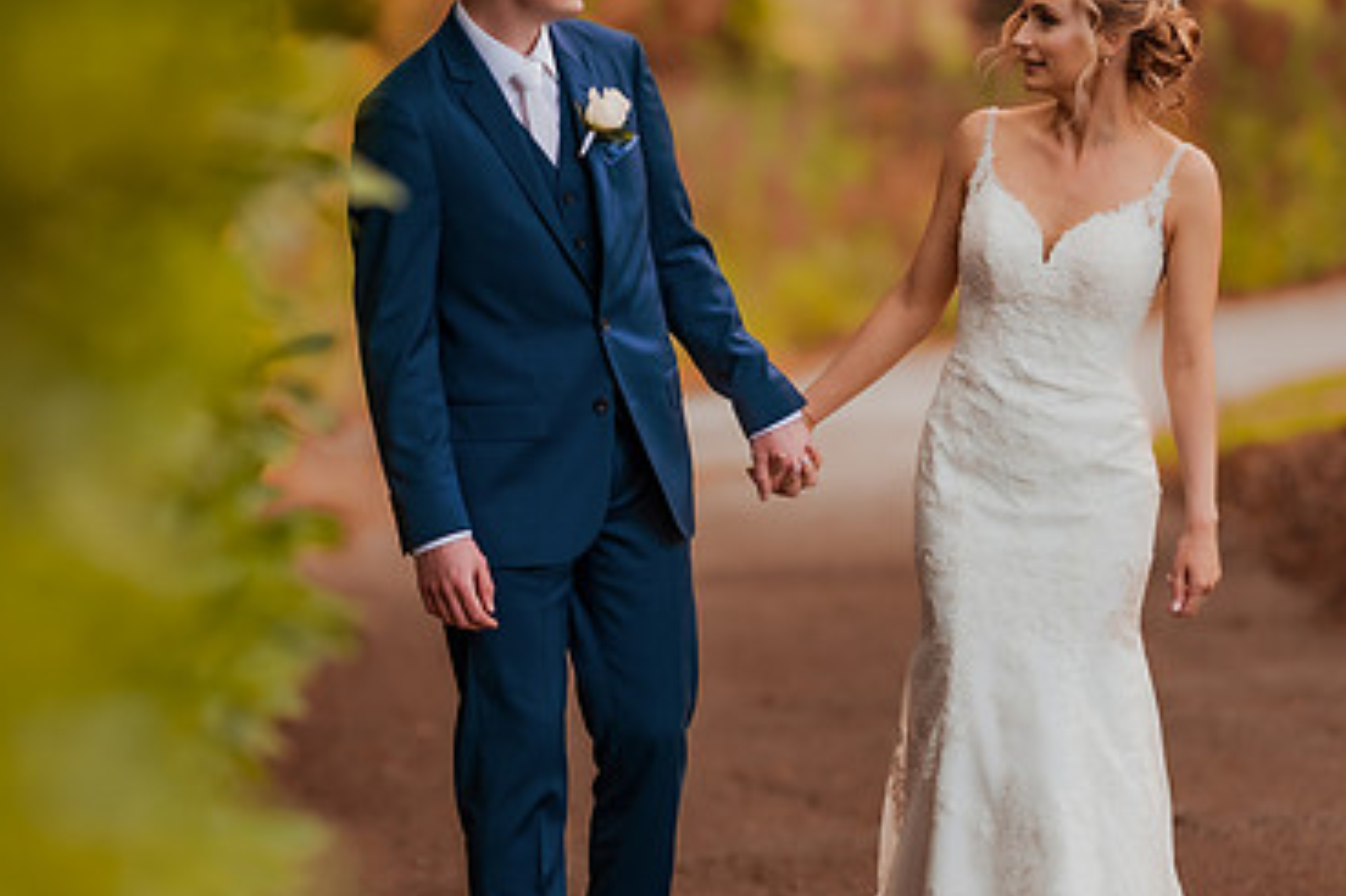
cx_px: 541
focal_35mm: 213
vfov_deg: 6.4
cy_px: 468
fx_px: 7960
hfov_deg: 9.7
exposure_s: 1/800
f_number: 1.8
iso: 320
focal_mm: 135
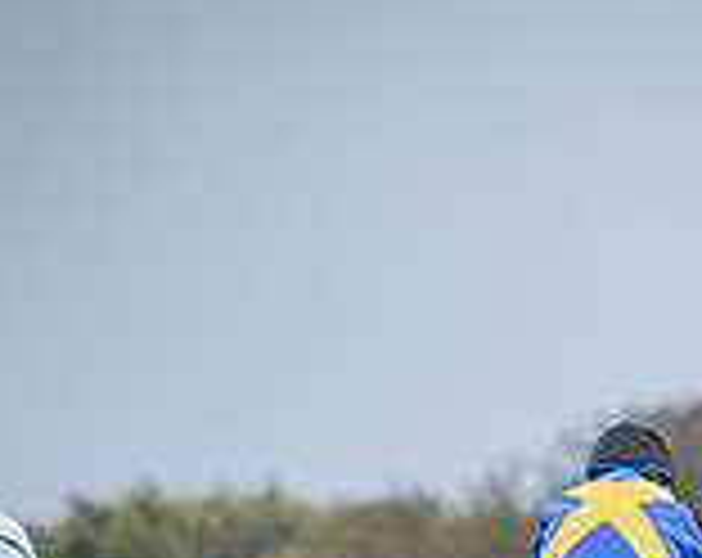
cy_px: 886
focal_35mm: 1163
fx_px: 24103
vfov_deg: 1.3
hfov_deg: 1.7
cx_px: 1160
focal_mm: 280
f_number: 5
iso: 800
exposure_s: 1/1600
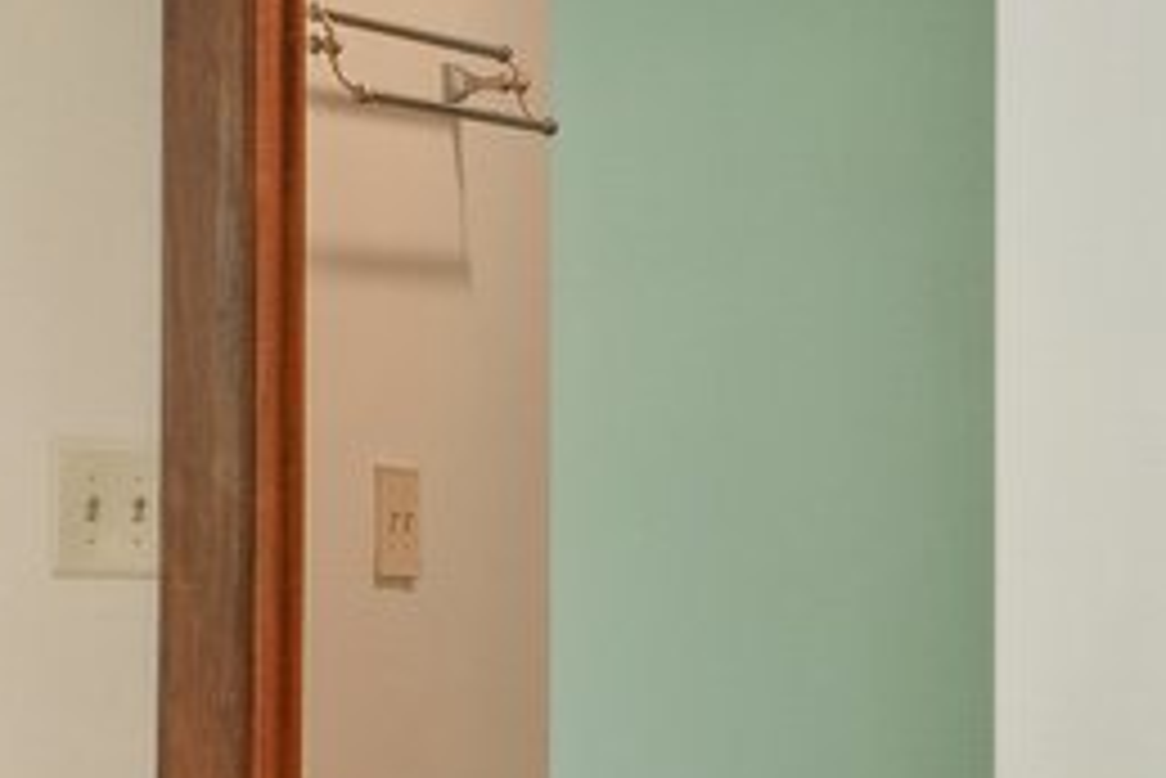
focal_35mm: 158
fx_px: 5120
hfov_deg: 13.0
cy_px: 884
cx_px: 563
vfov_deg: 8.6
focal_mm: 20
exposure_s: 1/4
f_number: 8
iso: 320
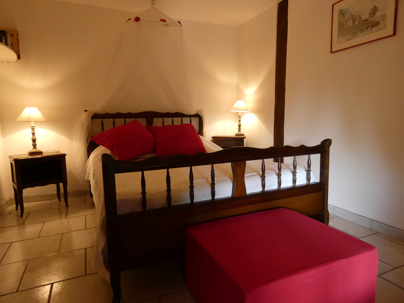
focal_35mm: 21
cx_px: 194
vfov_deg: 63.5
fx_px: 245
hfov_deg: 78.9
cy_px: 153
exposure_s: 1/60
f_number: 2.8
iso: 500
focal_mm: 3.6
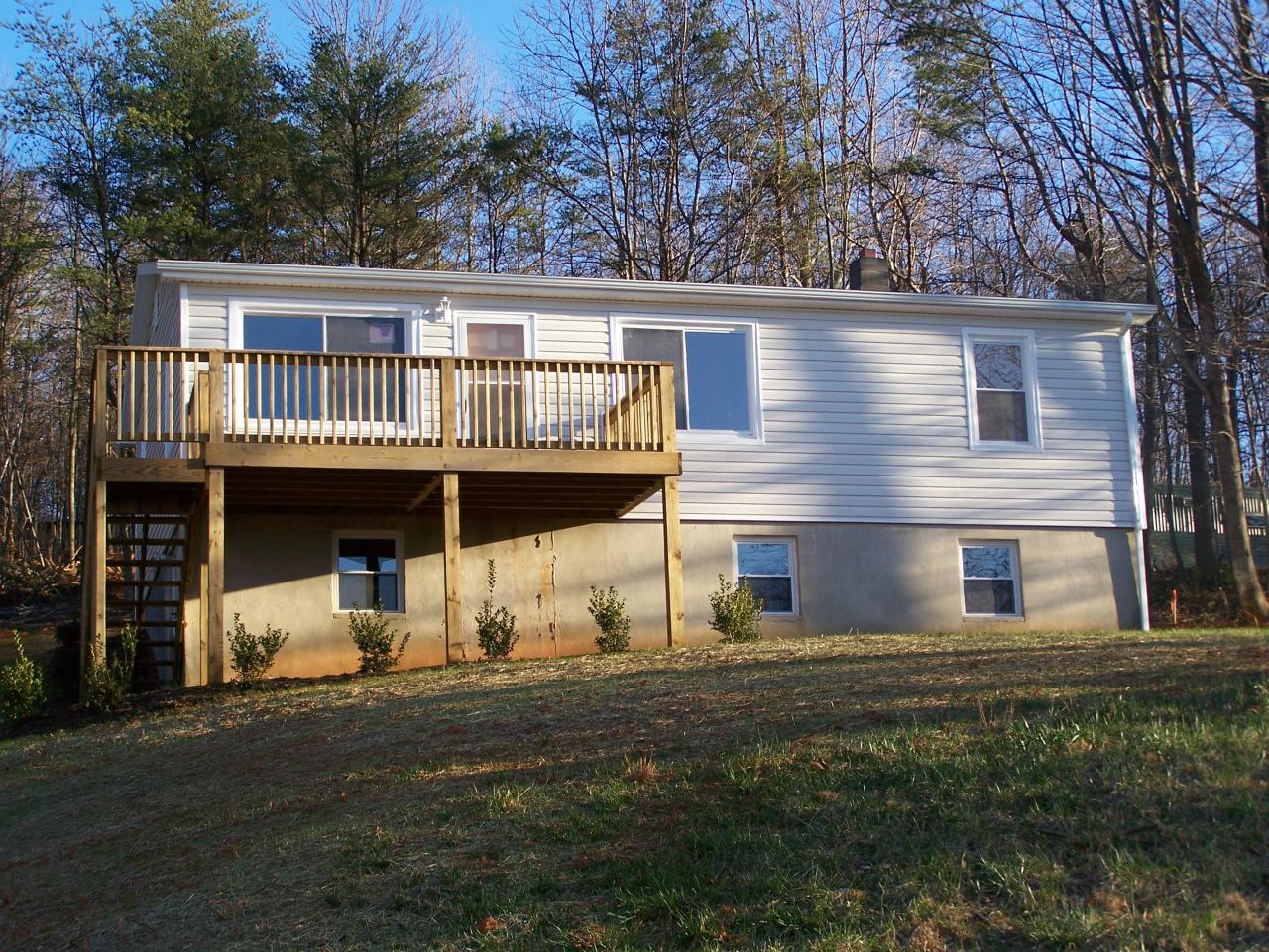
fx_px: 2347
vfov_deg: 22.9
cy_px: 476
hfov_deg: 30.3
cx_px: 634
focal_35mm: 64
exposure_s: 1/400
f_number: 3.2
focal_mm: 10.7
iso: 80
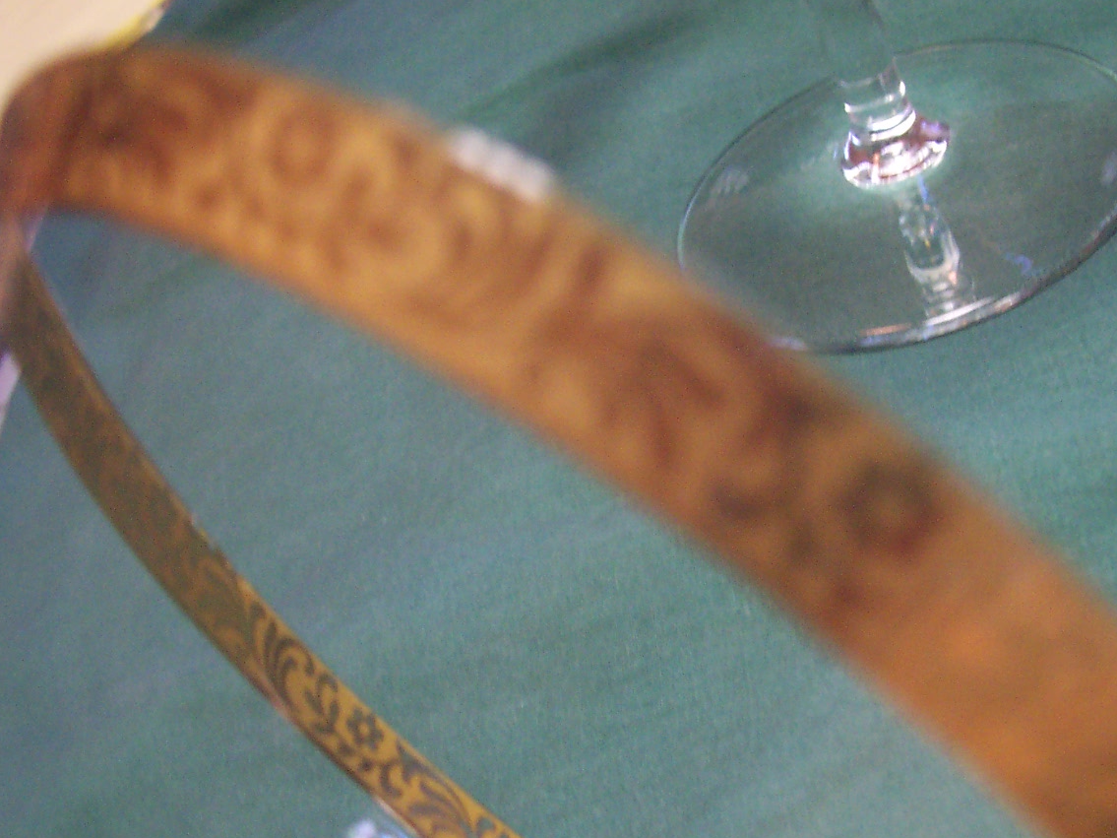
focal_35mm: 54
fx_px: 1742
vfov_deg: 27.0
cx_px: 713
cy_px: 462
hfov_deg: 35.3
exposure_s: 1/30
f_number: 2.8
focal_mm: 5.6
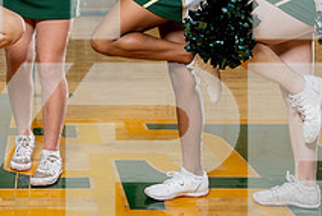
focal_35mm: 87
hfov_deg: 22.8
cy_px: -68
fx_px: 779
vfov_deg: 15.0
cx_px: 36
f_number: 7.1
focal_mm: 28
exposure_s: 1/250
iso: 640
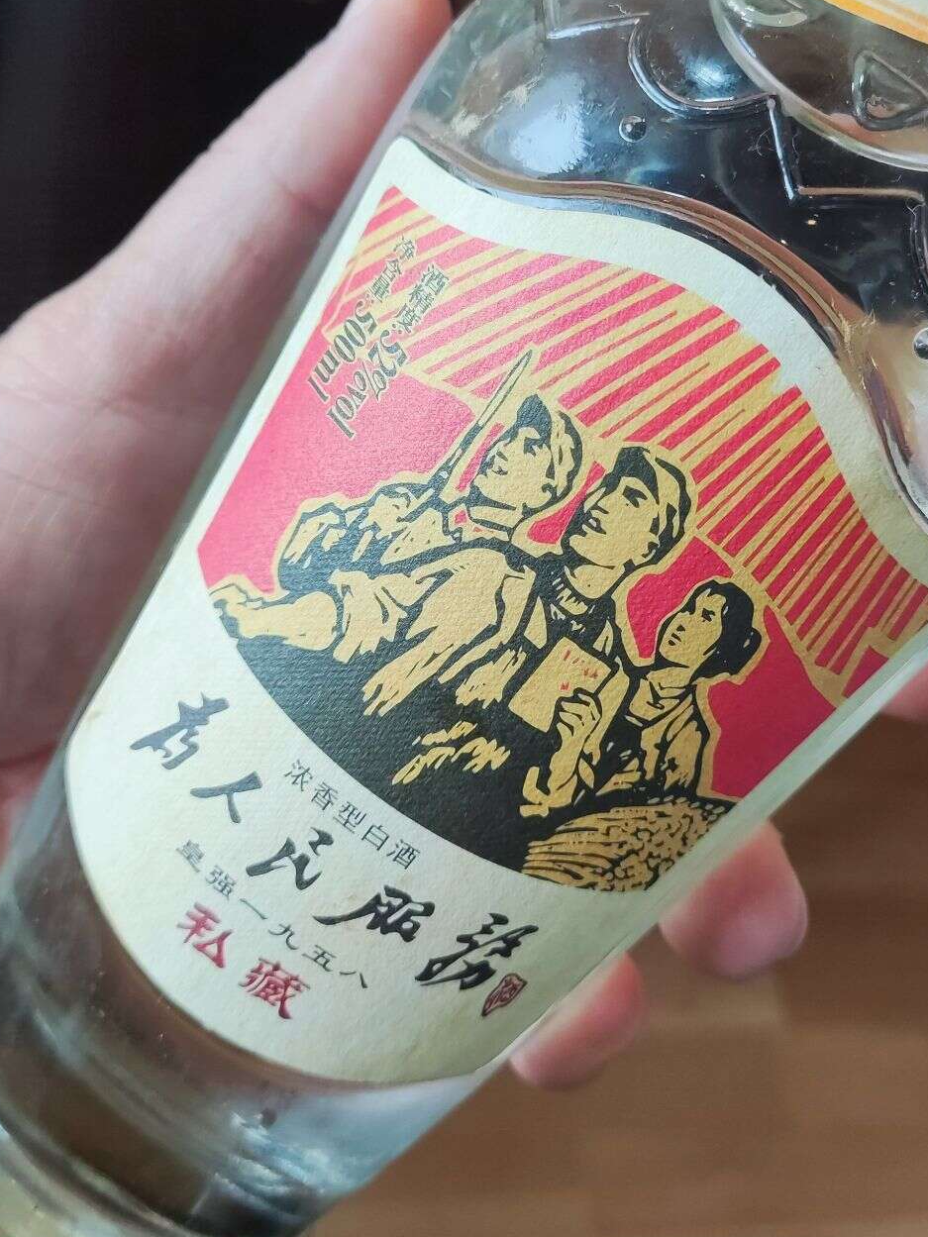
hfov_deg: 35.0
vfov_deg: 45.5
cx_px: 570
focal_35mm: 41
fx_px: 1465
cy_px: 484
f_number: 1.79
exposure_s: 1/100
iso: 168
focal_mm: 4.71
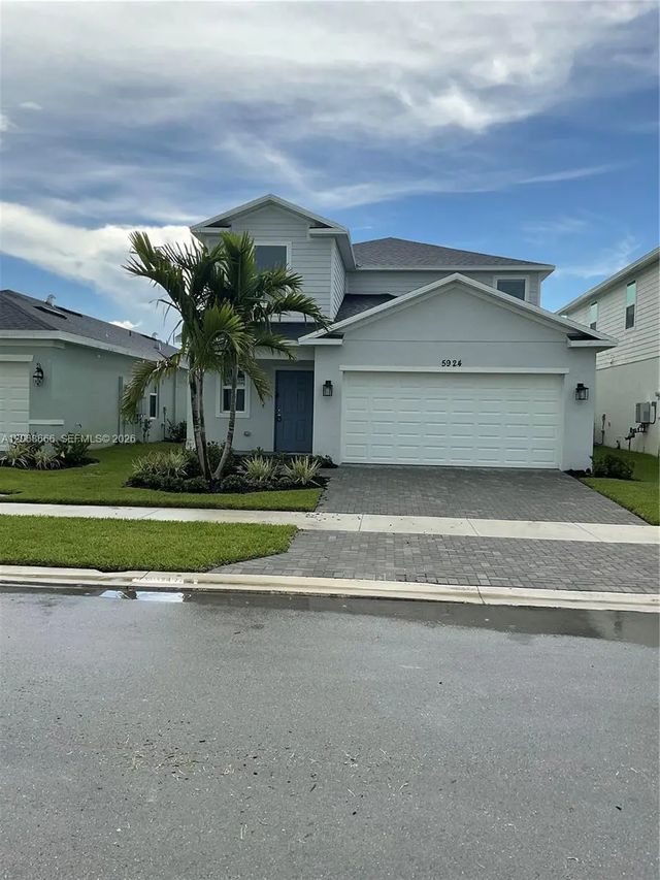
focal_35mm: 29
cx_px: 330
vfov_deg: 61.7
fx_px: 737
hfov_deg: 48.2
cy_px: 440
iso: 16
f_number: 1.8
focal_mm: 3
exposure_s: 1/1342
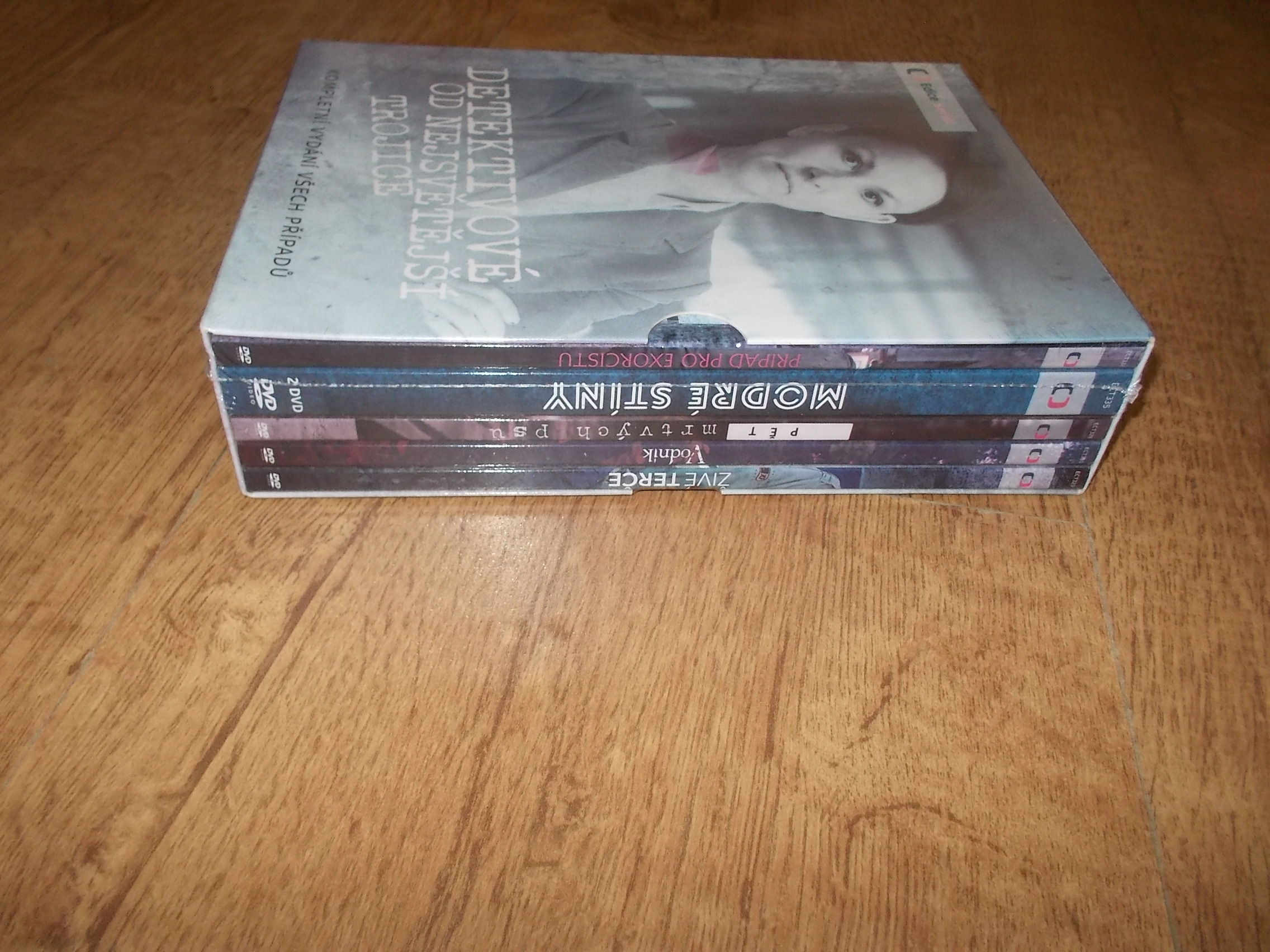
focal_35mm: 29
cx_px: 635
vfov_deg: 48.2
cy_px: 476
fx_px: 1064
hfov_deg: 61.7
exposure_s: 1/30
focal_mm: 4.1
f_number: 3.3
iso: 200
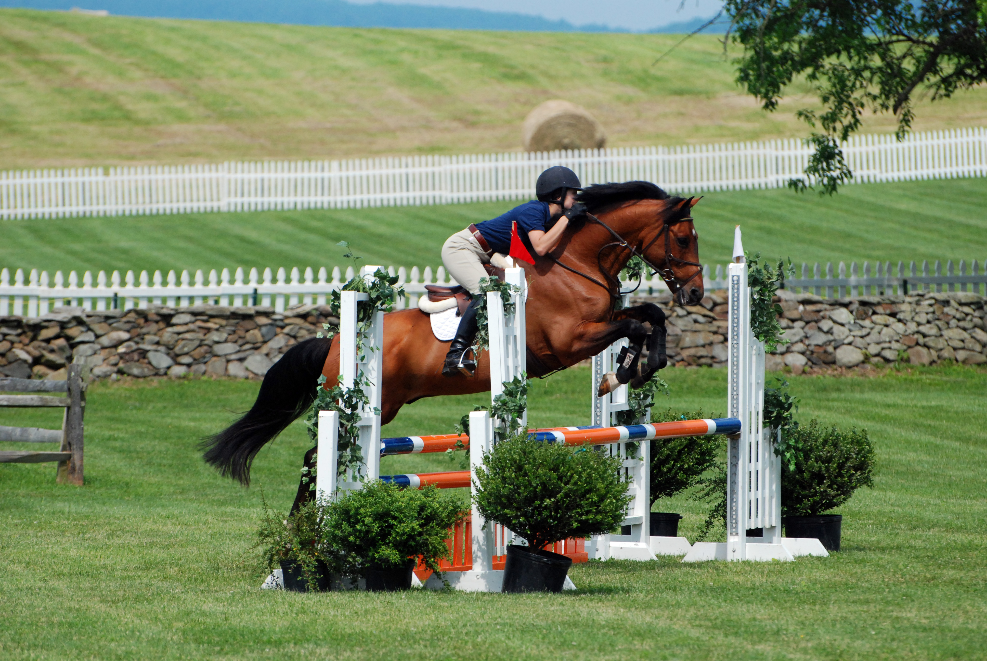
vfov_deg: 4.6
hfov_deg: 6.9
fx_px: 8235
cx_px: 494
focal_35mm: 300
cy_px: 330
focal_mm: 200
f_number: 5.3
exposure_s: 1/3200
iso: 640
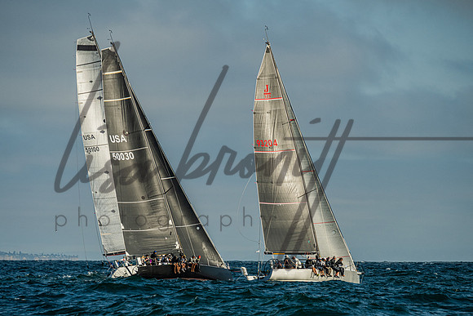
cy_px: 202
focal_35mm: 267
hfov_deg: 7.7
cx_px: 225
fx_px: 3515
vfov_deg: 5.1
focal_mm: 200
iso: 250
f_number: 6.3
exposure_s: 1/800
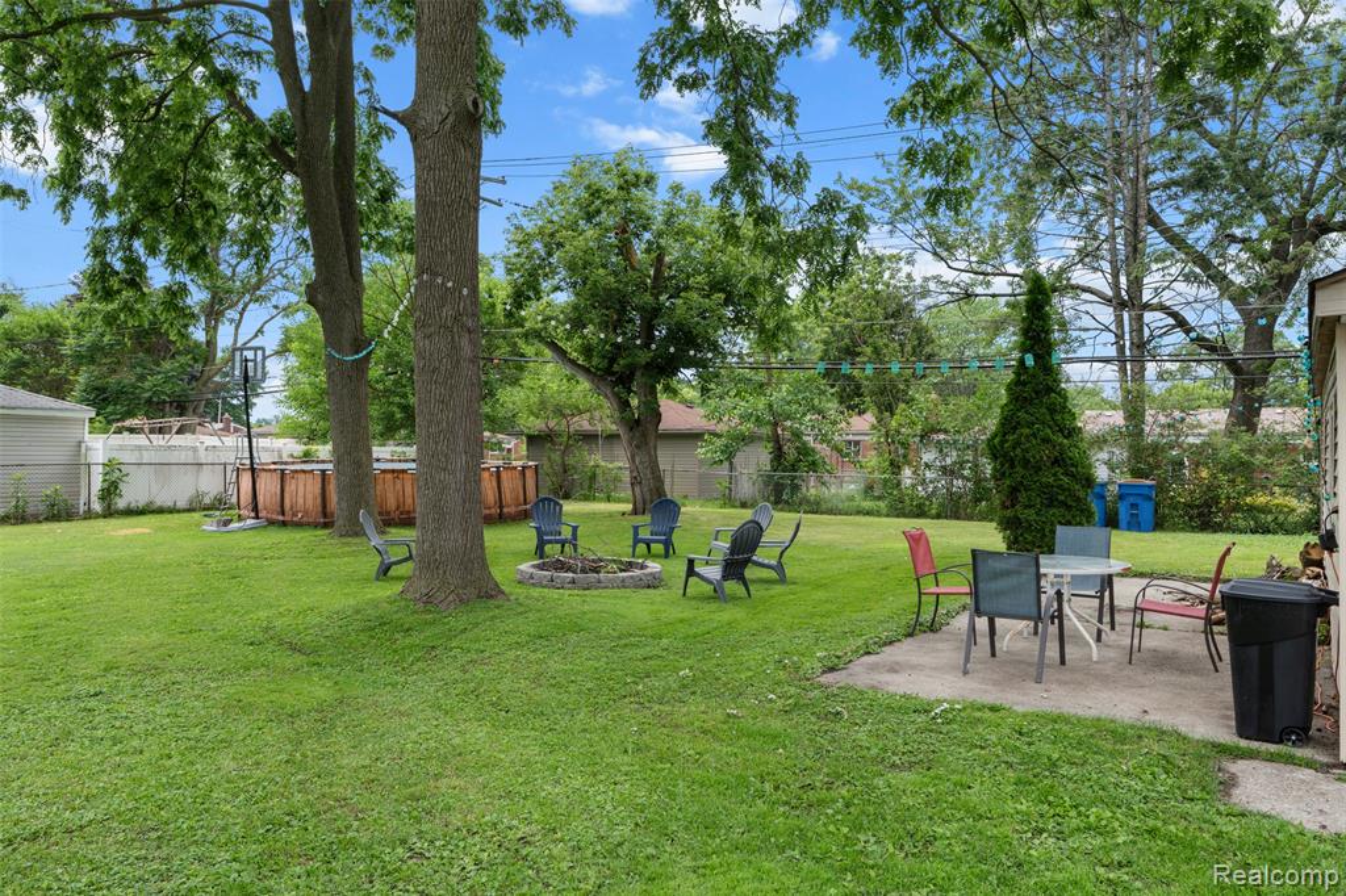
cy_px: 448
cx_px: 673
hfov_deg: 71.5
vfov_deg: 51.3
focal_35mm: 25
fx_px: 934
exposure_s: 1/25
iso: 100
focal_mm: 25
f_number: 8
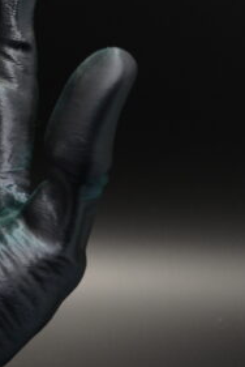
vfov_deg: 12.6
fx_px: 1660
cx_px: -76
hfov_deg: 8.3
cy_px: 90
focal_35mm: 163
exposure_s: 1/50
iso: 800
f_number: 4.2
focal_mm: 34
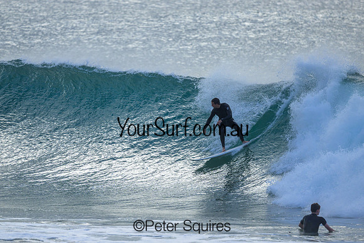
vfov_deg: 1.7
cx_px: 182
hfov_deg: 2.6
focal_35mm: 800
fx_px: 8090
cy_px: 122
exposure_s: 1/2500
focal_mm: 800
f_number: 6.3
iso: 640
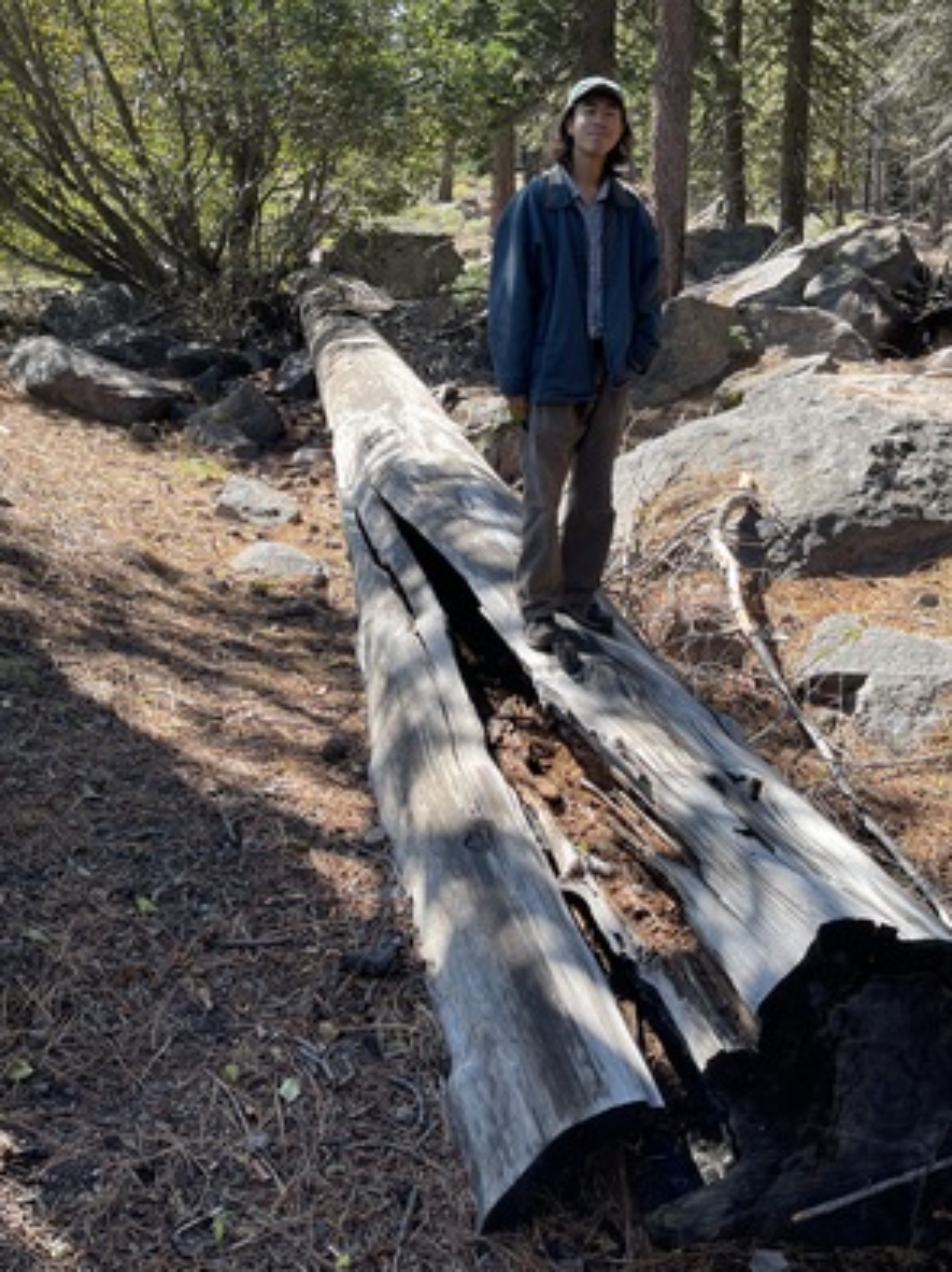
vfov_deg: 54.6
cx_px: 529
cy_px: 458
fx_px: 1211
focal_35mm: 33
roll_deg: -1.7
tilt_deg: -10.4
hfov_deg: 42.8
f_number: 1.6
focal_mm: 5.1
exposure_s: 1/599
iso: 32
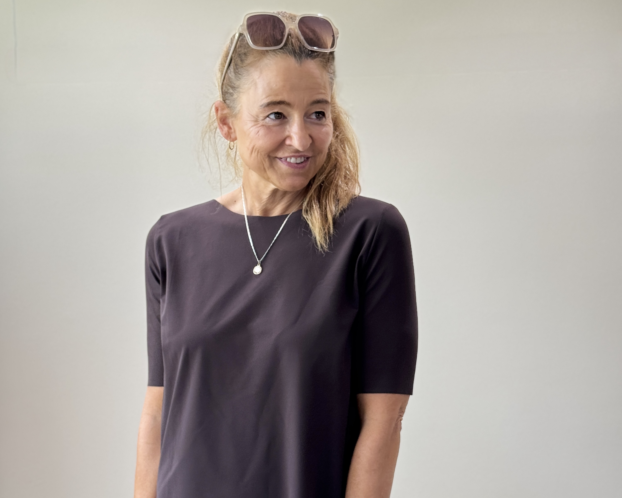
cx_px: 310
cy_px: 299
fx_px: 1160
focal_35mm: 63
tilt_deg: -4.4
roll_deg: +0.9
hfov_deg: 30.0
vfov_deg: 24.2
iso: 64
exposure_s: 1/121
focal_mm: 6.76
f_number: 1.78
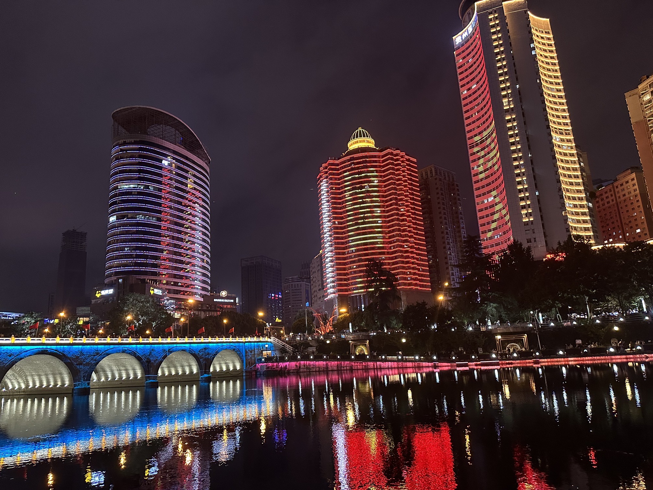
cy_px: 245
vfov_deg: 56.8
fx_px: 453
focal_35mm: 24
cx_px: 326
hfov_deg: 71.6
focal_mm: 6.86
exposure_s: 1/50
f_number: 1.78
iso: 400
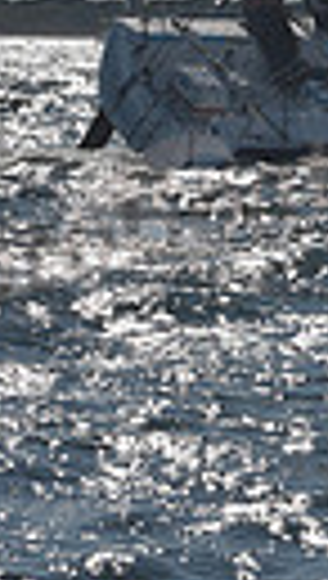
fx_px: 5064
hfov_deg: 3.7
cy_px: -526
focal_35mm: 329
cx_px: 699
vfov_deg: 6.4
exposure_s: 1/640
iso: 250
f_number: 11
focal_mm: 70
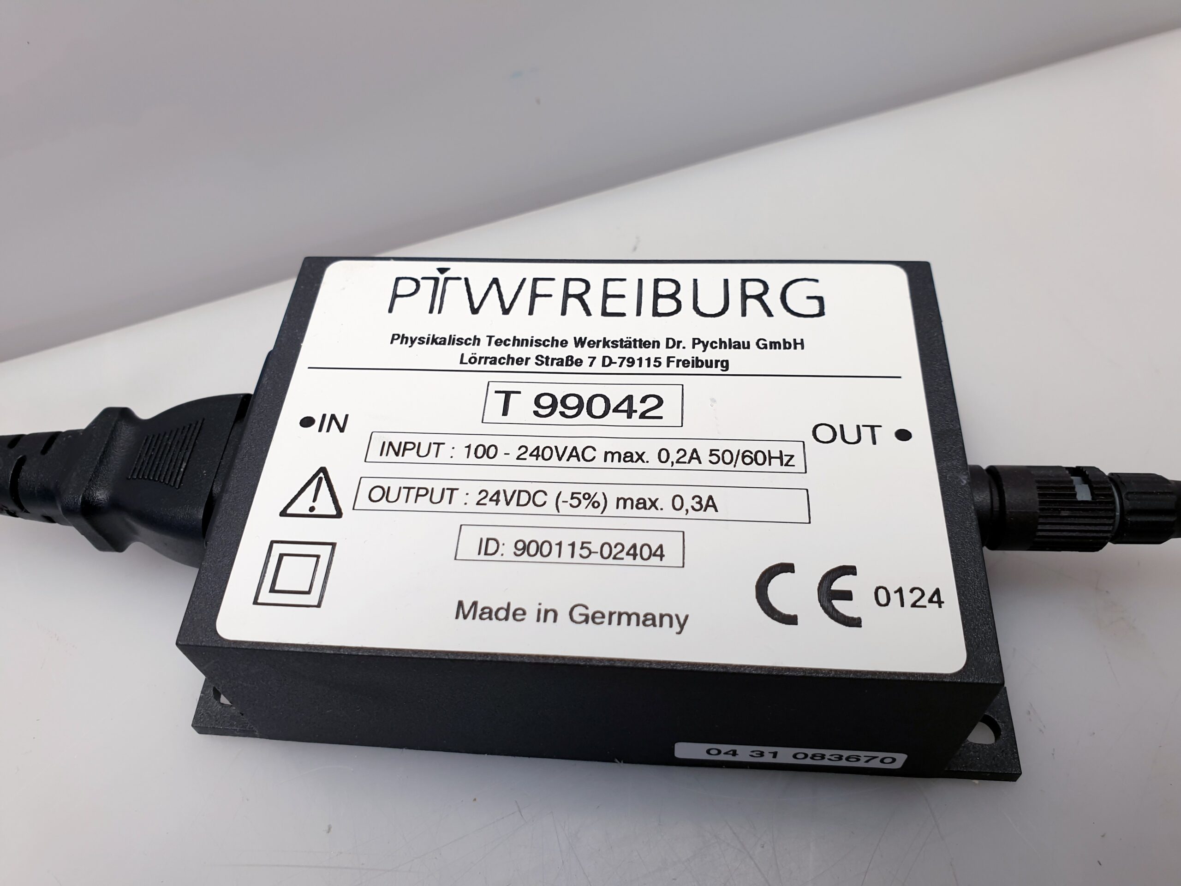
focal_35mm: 26
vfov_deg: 53.1
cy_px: 443
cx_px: 590
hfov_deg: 67.3
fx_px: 887
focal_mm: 4.3
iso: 50
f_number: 2.4
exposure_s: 1/50
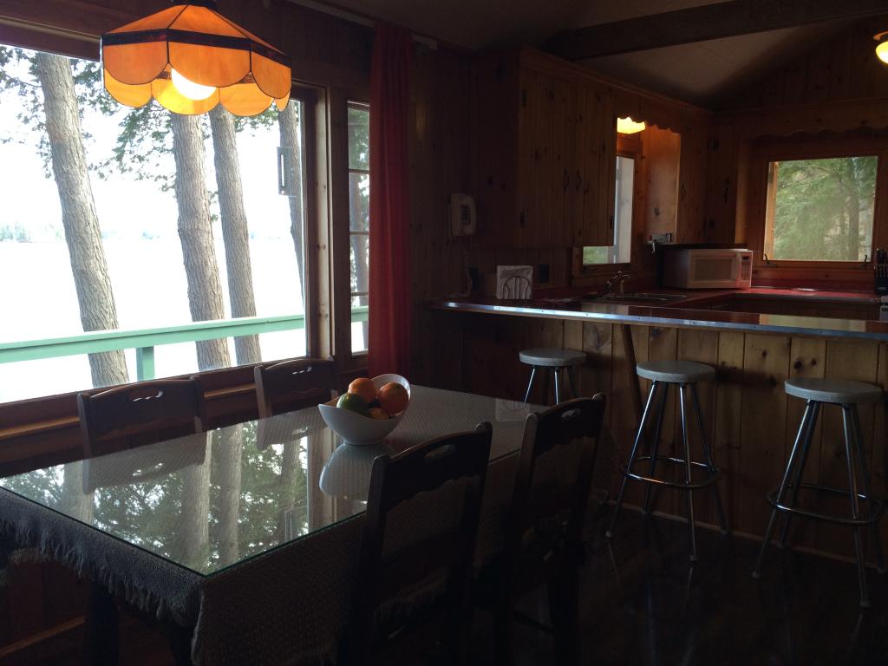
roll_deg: -0.8
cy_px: 333
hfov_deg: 61.7
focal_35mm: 29
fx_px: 744
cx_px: 444
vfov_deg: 48.2
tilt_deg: -7.4
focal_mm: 4.15
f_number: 2.2
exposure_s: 1/120
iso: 64
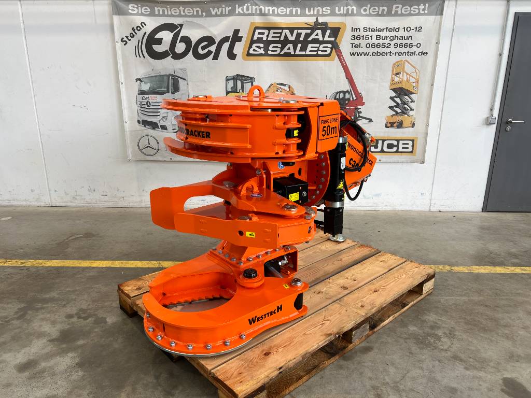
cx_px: 266
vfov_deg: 53.1
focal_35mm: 26
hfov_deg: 67.3
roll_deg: -0.3
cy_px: 199
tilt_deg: -16.1
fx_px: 399
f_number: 1.5
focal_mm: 5.7
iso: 40
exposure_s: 1/284
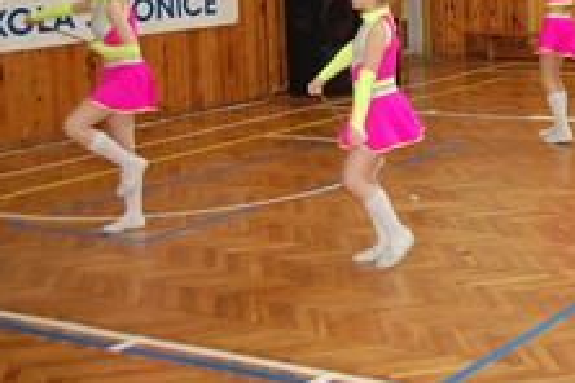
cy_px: 13
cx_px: 627
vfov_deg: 16.6
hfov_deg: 23.6
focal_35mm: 81
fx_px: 1294
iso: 400
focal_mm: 24
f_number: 4
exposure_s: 1/60
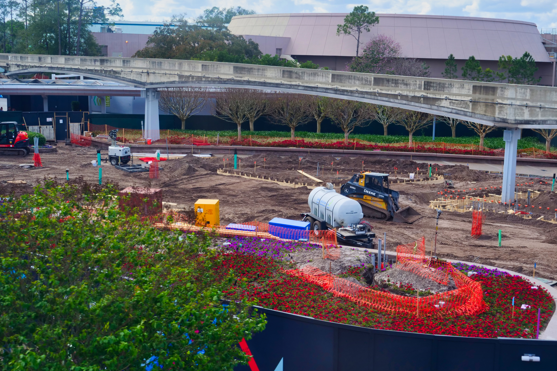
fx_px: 774
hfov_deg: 39.6
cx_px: 290
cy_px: 188
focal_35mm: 50
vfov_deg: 27.0
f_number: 3.3
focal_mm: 20
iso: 200
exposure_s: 1/500
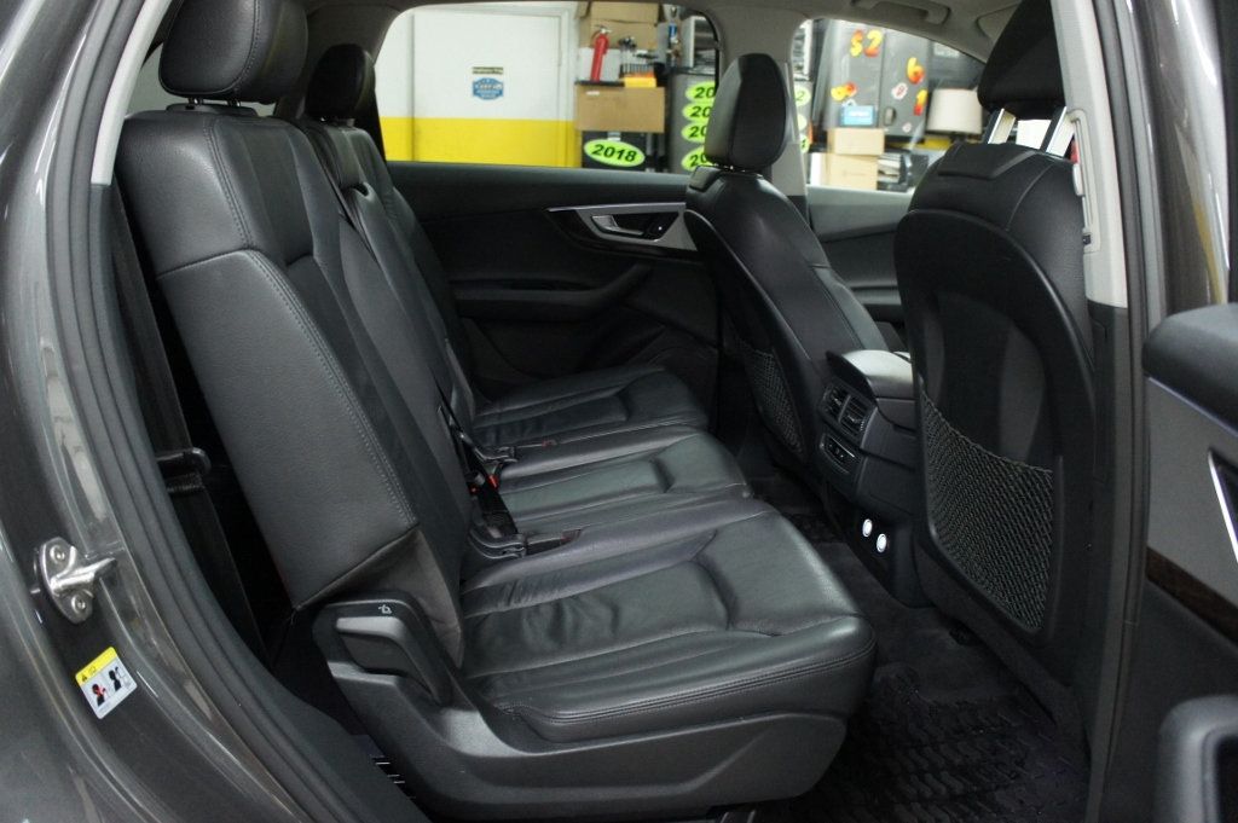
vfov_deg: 47.9
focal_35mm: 27
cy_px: 412
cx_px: 619
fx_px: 928
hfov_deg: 67.4
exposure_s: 1/30
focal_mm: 18
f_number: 3.5
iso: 1600
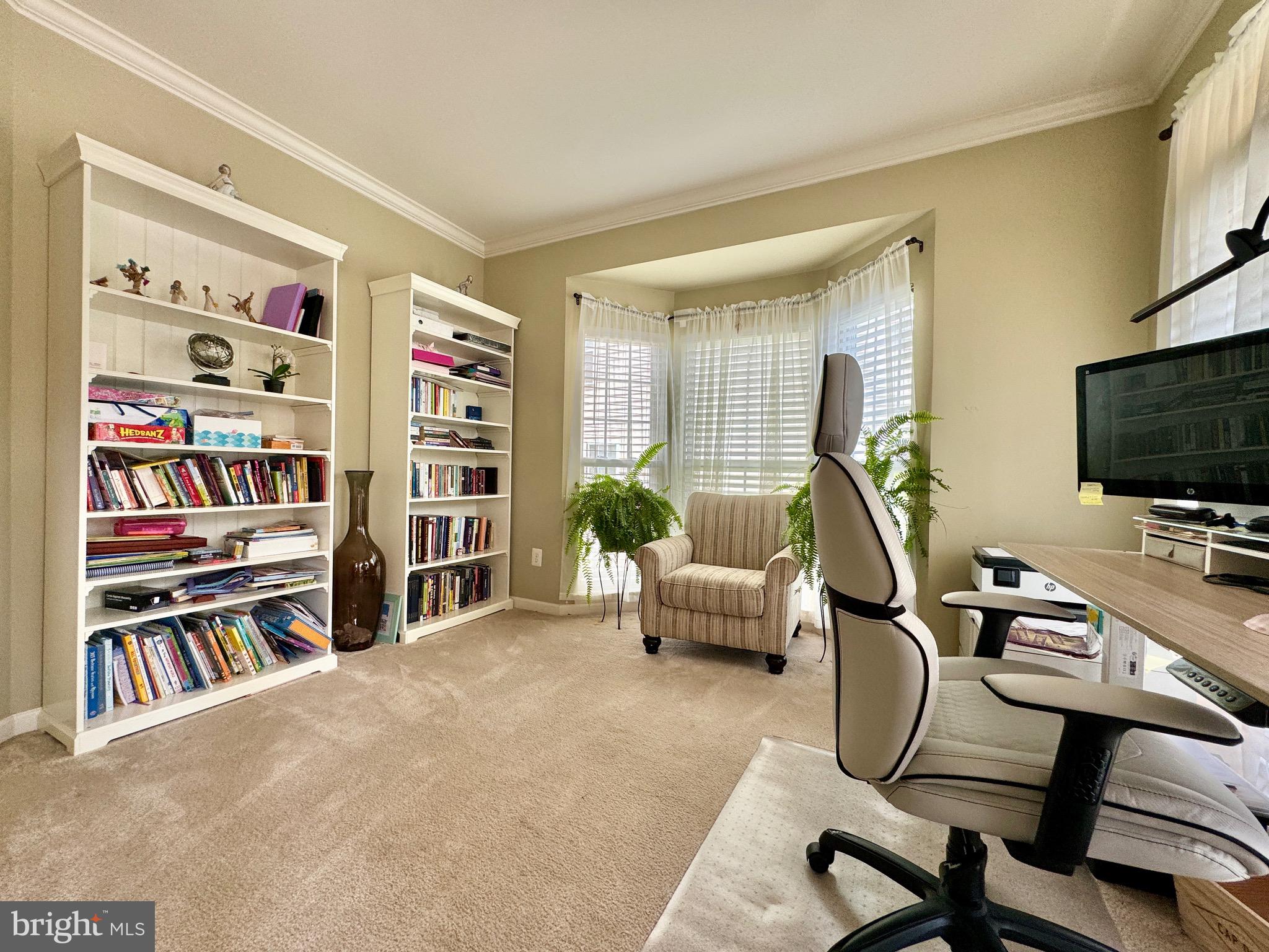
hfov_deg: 102.1
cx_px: 634
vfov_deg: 85.7
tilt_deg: -1.3
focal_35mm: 14
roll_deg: -0.7
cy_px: 476
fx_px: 513
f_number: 2.2
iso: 40
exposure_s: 1/99
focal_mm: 2.22
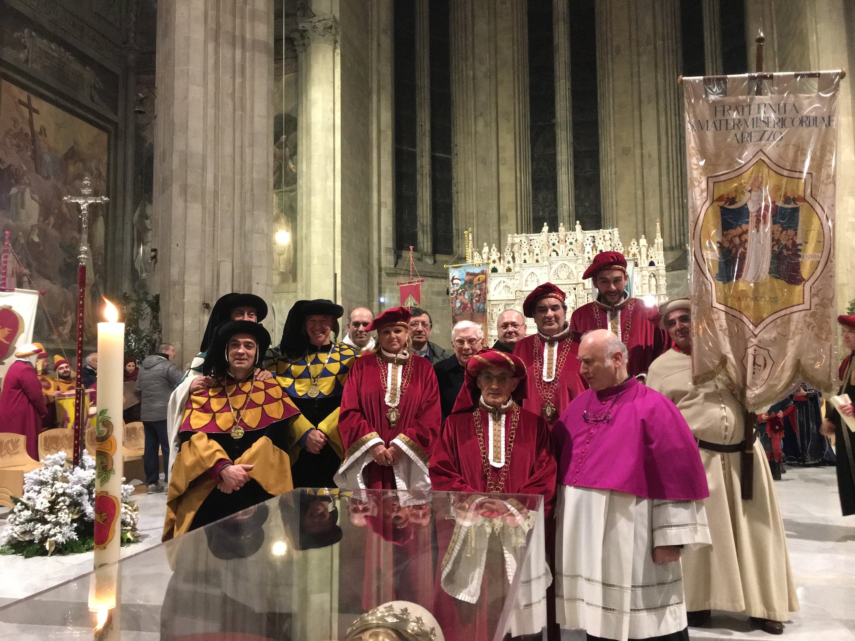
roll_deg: -0.3
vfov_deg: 48.2
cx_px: 428
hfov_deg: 61.7
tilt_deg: +5.5
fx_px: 716
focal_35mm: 29
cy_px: 320
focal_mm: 4.15
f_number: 2.2
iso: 320
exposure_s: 1/17
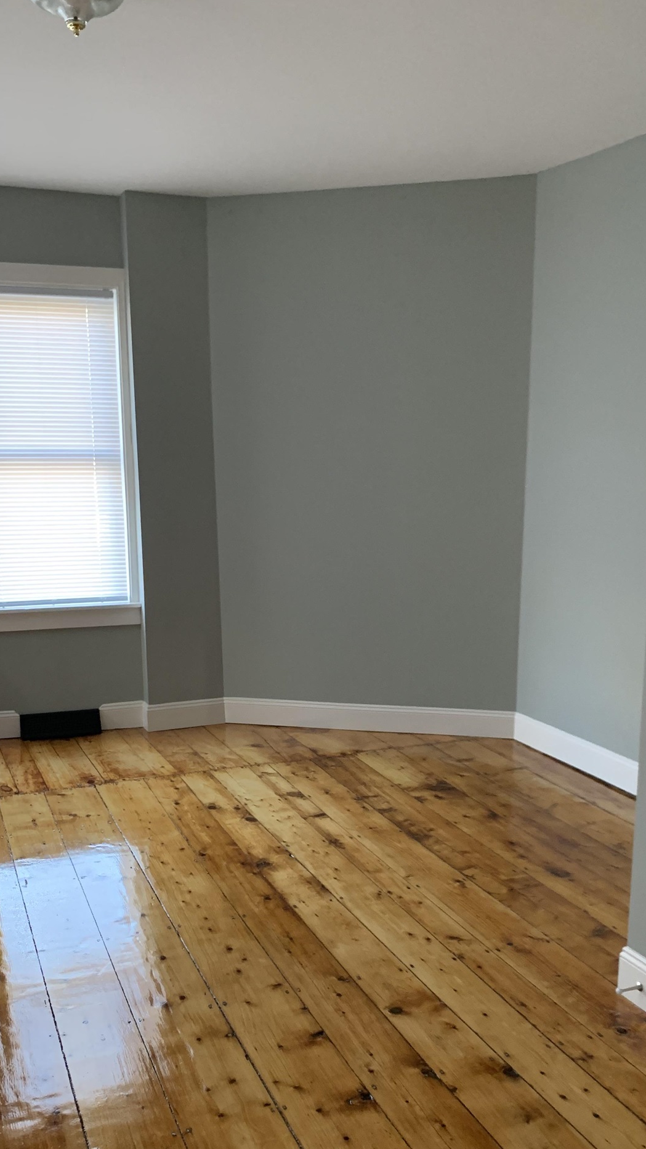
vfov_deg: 56.2
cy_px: 696
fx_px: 1066
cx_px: 319
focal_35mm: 35
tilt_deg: -10.4
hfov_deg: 33.7
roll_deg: -0.6
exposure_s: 1/60
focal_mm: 4.25
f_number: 1.8
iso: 320
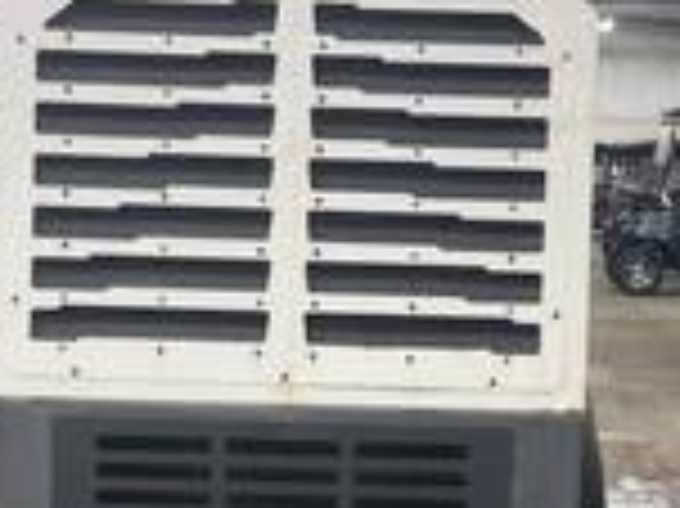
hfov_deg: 25.3
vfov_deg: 18.8
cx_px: 293
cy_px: 454
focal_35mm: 77
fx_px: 1511
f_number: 1.8
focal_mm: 3
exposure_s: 1/60
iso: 200
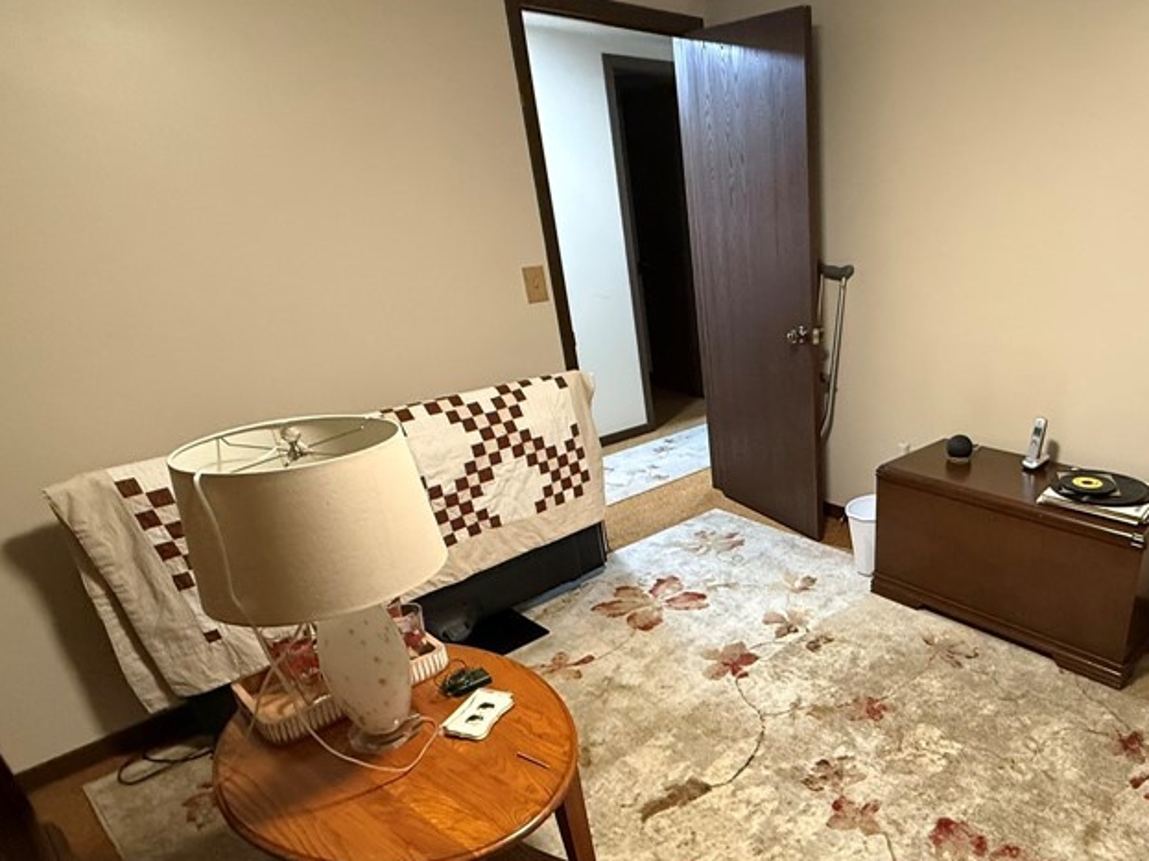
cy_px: 522
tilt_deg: -22.8
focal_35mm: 23
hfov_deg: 69.5
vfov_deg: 58.3
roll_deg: +0.9
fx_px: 763
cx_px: 850
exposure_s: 1/60
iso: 640
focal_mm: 2.22
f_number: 2.2
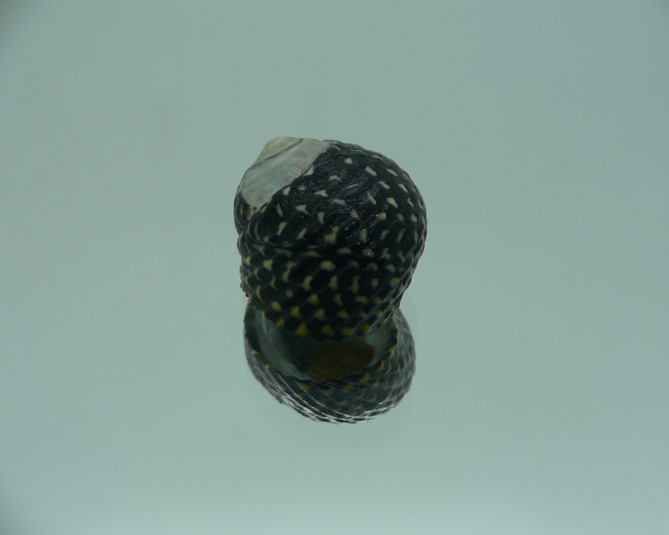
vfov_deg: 40.1
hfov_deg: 49.1
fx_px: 733
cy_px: 271
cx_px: 340
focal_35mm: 37
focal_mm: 4.6
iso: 80
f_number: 2.8
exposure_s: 1/60
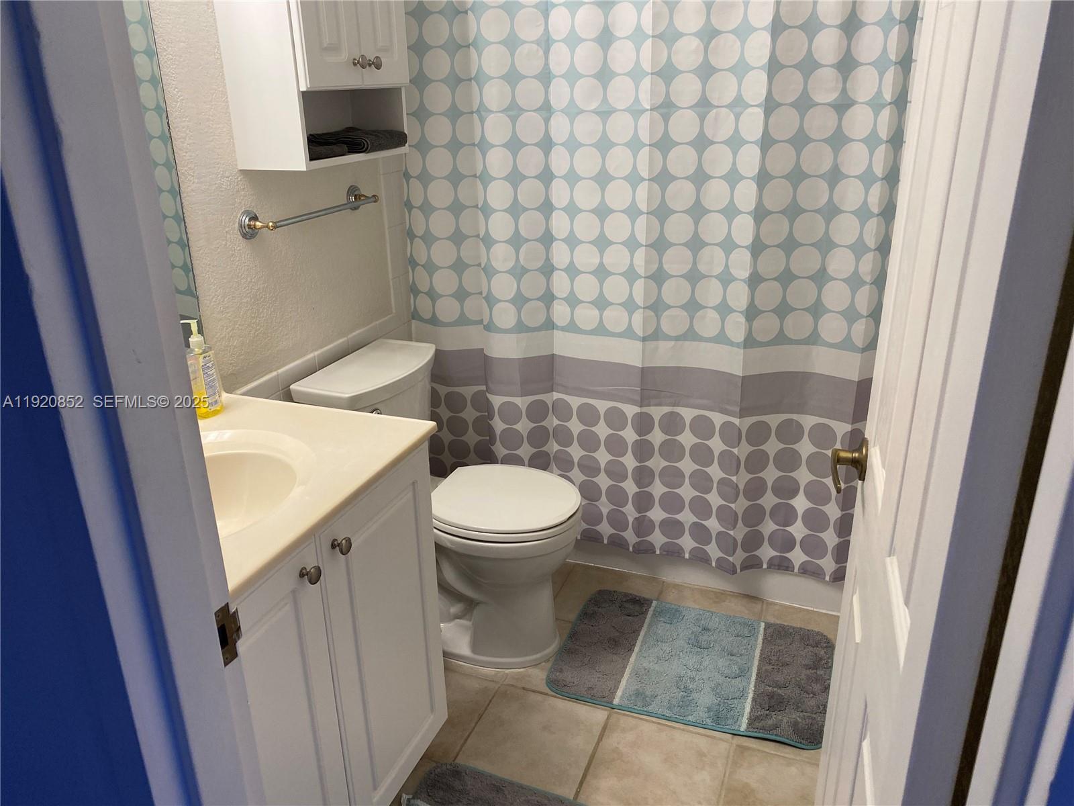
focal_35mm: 26
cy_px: 403
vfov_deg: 53.1
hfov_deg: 67.3
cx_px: 537
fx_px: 807
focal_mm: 4.25
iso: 100
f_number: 1.8
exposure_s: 1/120
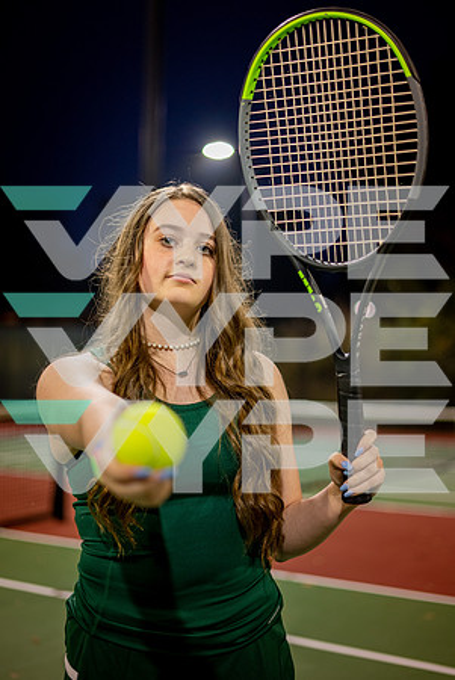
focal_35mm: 50
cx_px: 228
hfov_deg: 27.1
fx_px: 946
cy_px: 340
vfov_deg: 39.6
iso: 640
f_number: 1.8
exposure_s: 1/200
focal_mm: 50
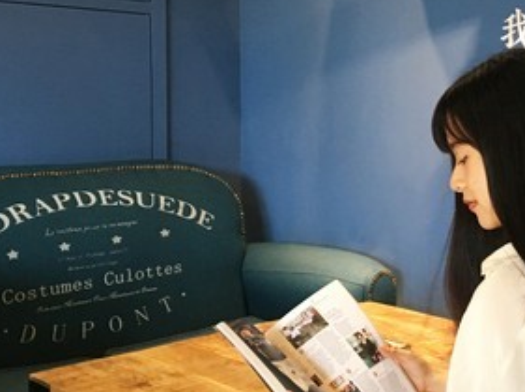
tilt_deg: -7.3
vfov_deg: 23.6
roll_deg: -1.4
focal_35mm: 62
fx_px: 939
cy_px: 198
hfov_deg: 30.7
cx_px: 389
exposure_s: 1/30
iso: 160
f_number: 2.2
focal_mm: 4.15
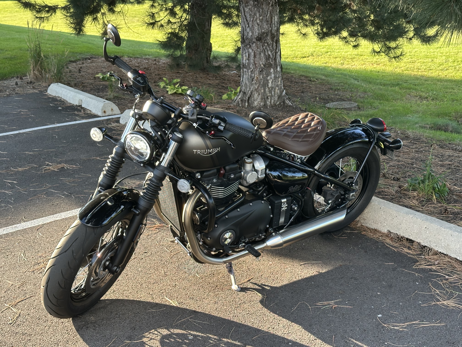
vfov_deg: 30.3
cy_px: 174
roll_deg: +3.0
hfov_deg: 39.7
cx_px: 231
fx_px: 641
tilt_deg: -17.7
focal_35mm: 48
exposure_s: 1/220
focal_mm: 6.86
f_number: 1.78
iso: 64
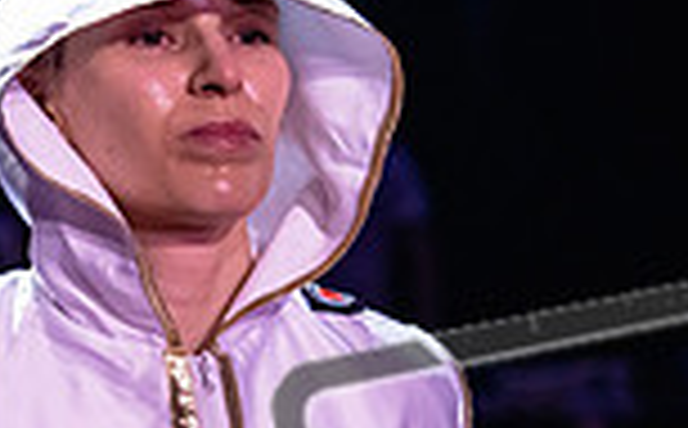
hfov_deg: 7.8
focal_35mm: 271
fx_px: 5072
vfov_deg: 4.8
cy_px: 439
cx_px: 283
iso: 5000
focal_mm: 70
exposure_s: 1/800
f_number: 2.8
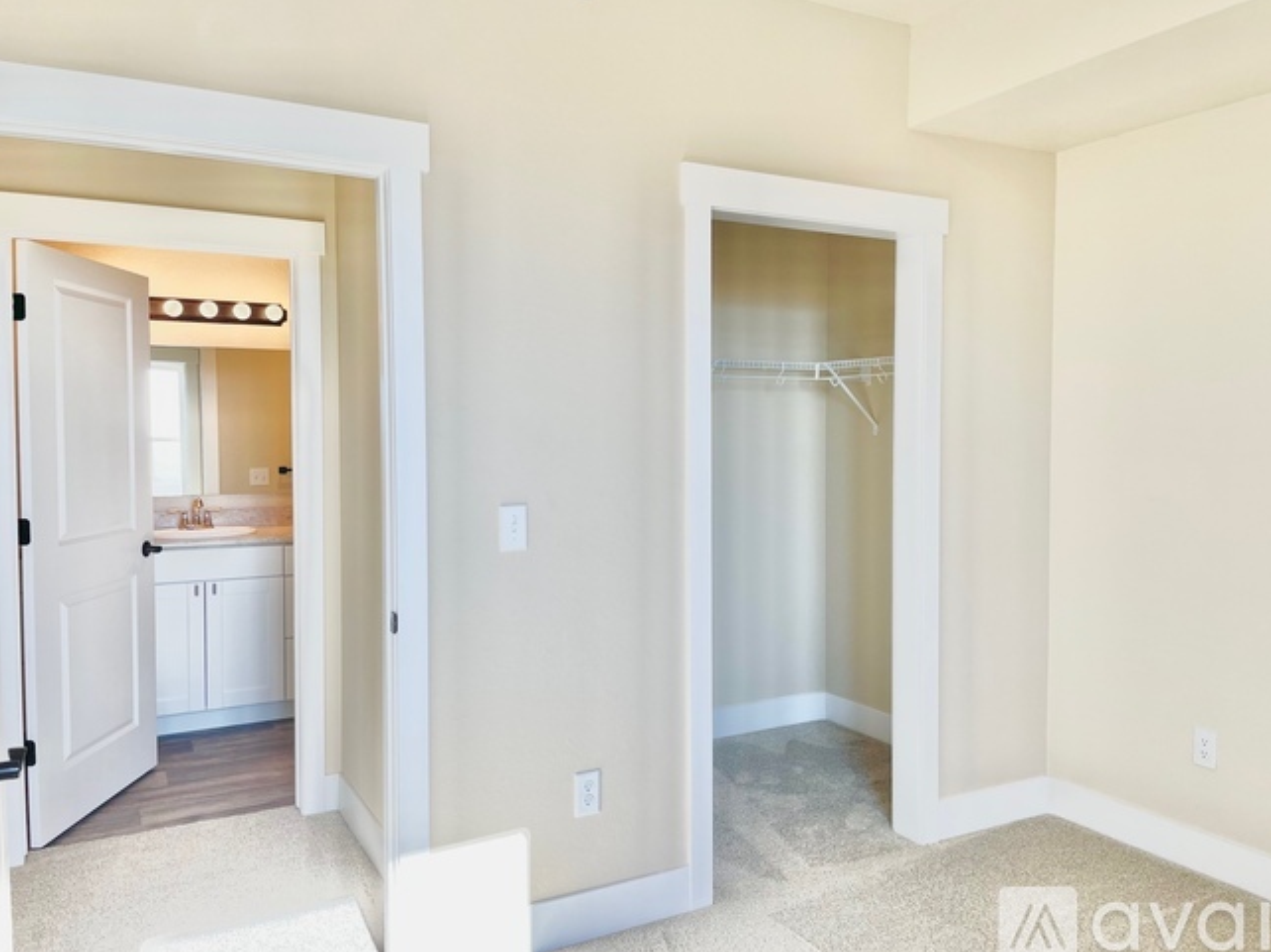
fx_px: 991
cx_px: 658
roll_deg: +0.6
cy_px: 471
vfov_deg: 51.3
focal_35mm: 27
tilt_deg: -1.7
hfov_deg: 65.3
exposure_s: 1/212
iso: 32
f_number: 1.6
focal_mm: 4.2
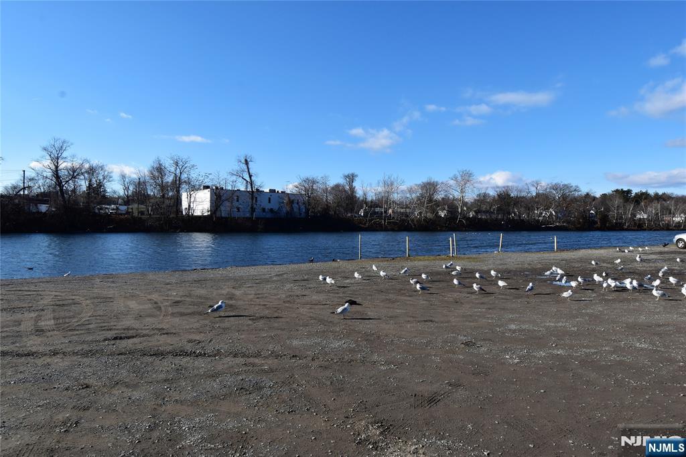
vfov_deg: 59.5
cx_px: 343
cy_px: 228
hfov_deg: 81.2
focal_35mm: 21
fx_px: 400
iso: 400
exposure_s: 1/500
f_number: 11
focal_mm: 14
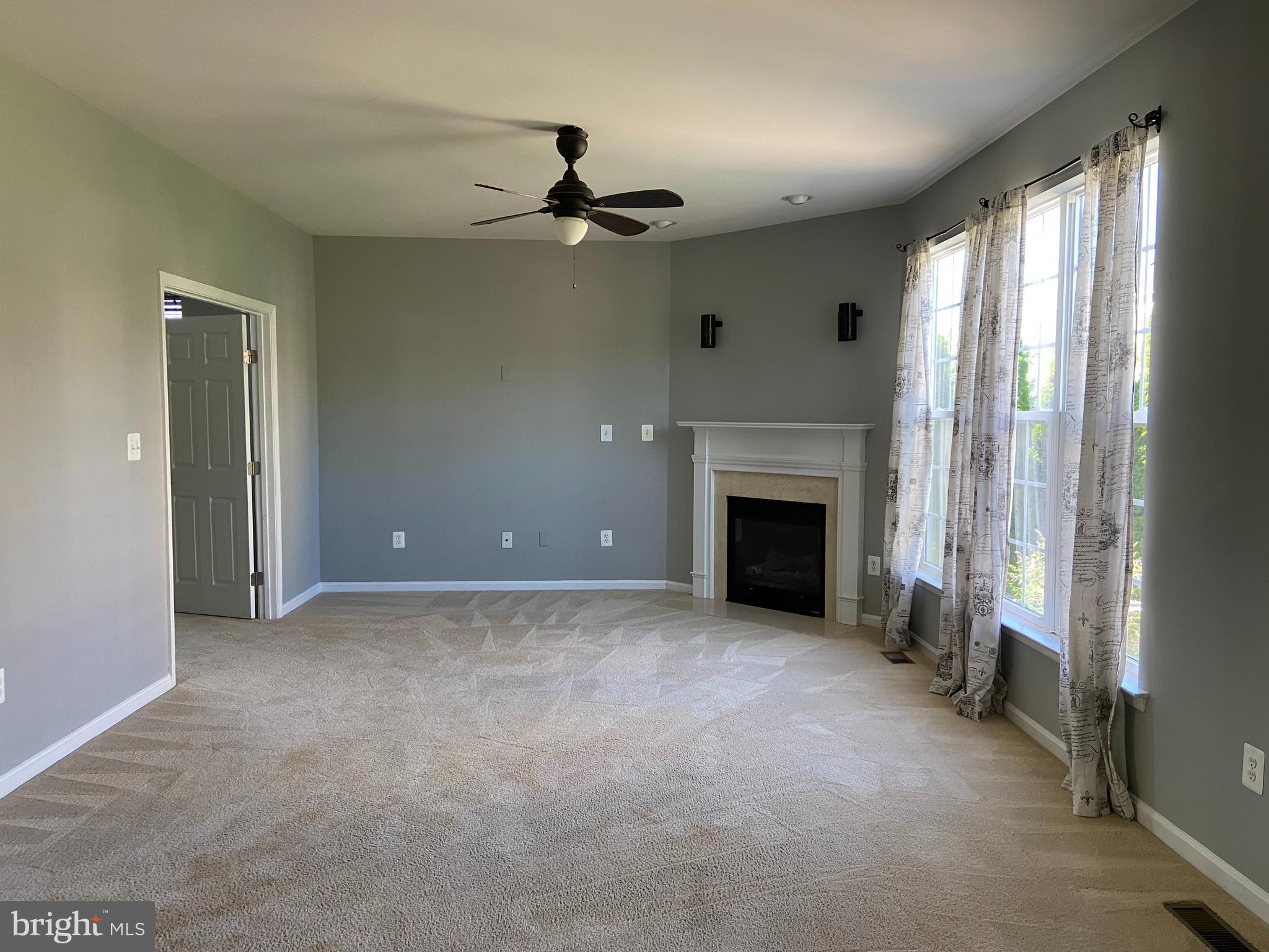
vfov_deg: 53.1
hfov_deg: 67.3
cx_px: 634
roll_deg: -0.2
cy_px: 476
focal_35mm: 26
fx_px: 953
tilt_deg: -4.1
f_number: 1.8
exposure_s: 1/98
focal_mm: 4.25
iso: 125
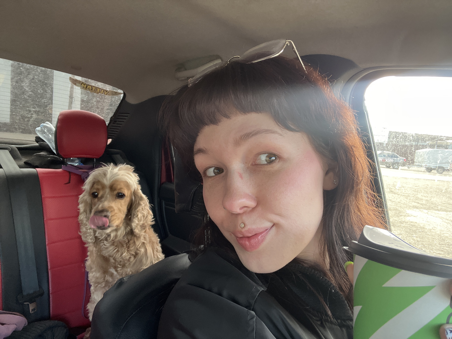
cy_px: 170
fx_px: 300
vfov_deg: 58.9
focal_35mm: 23
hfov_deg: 73.9
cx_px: 226
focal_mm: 2.71
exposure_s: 1/78
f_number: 2.2
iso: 100
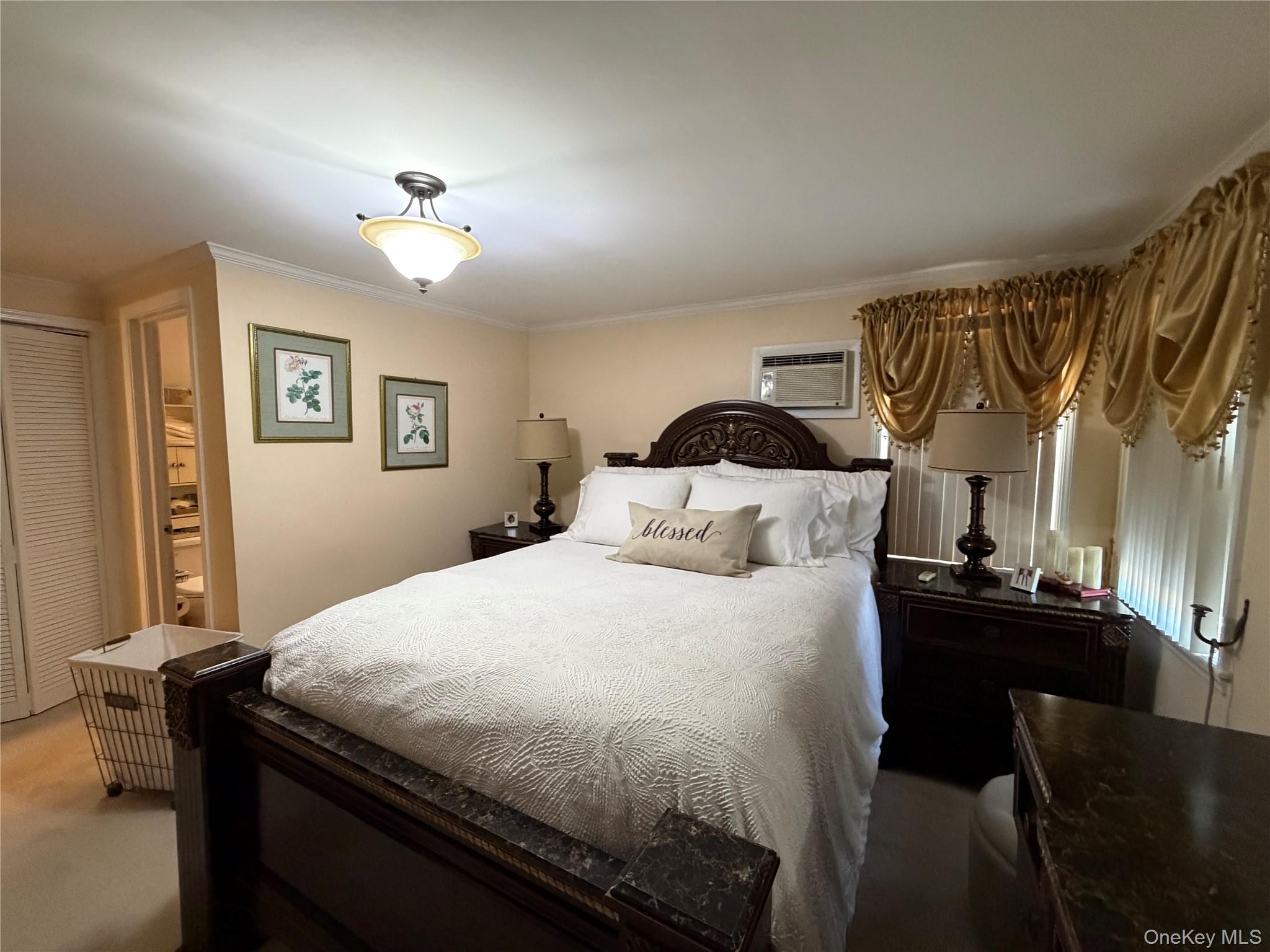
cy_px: 476
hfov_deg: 102.1
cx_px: 635
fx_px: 514
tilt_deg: -3.8
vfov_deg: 85.7
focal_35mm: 14
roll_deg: -0.7
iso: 640
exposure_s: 1/60
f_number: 2.2
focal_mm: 2.22
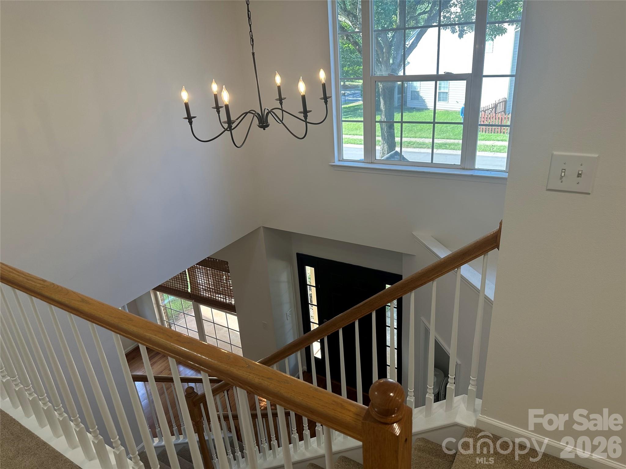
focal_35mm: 24
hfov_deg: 71.6
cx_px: 313
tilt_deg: -23.5
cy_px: 234
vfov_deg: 56.8
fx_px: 434
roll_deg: +3.8
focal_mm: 6.86
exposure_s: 1/170
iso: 100
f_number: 1.78
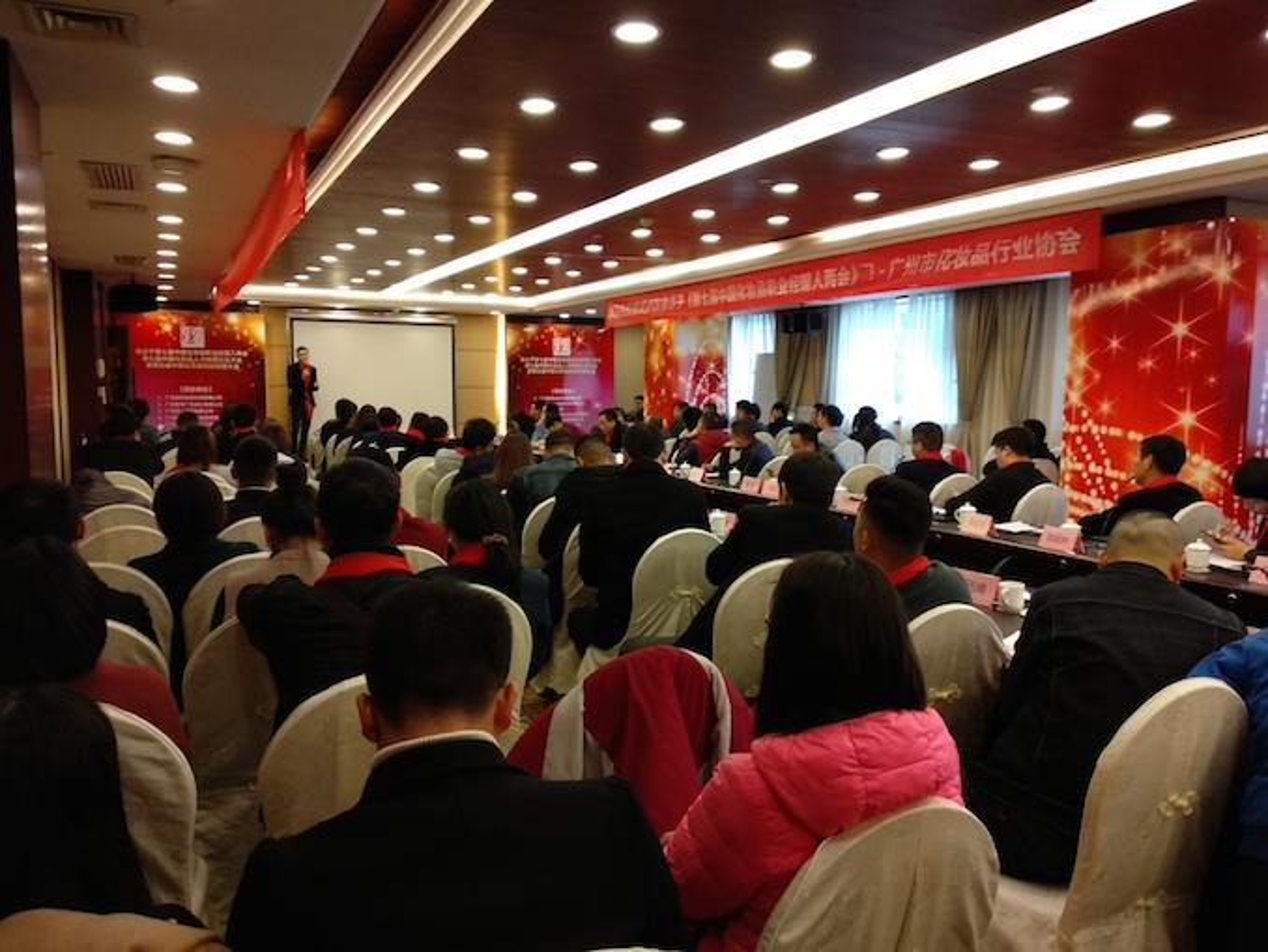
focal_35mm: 26
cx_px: 634
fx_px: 953
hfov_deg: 67.3
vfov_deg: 53.1
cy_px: 476
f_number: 2.2
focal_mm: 3.81
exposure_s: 1/25
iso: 500
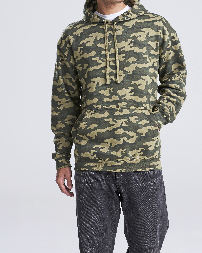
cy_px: 92
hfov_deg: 9.4
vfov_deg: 11.8
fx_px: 1225
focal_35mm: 164
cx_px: 112
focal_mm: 122
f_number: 10
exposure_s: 1/160
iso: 400
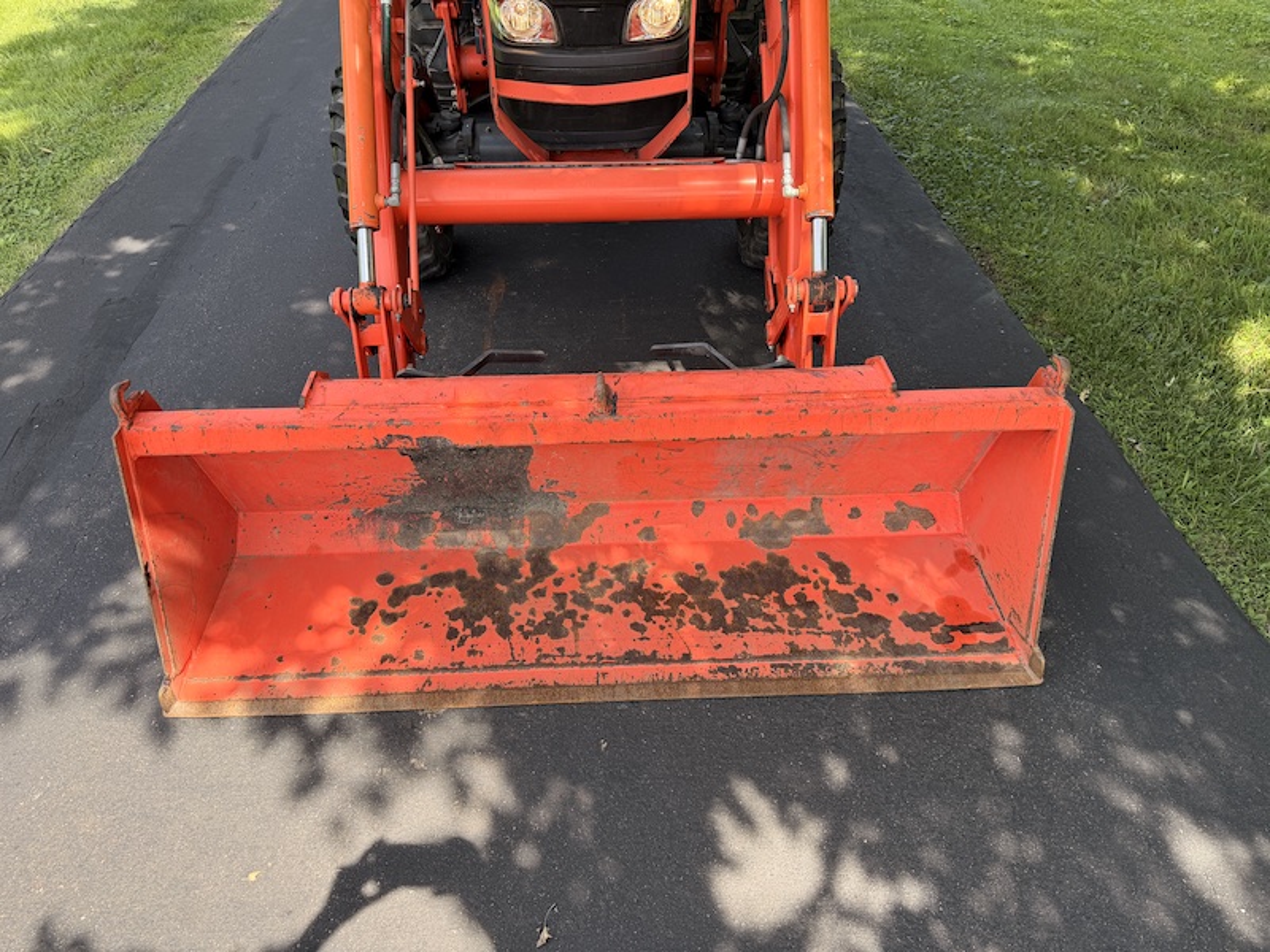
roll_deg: -0.5
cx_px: 635
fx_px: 881
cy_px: 476
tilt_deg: -42.0
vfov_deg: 56.8
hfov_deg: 71.6
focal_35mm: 24
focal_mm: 6.76
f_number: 1.78
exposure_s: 1/765
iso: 100
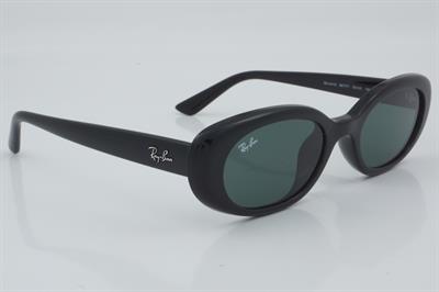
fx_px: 914
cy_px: 146
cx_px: 220
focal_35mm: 75
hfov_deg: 27.0
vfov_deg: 18.2
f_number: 29
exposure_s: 1/4
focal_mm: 50
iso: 100
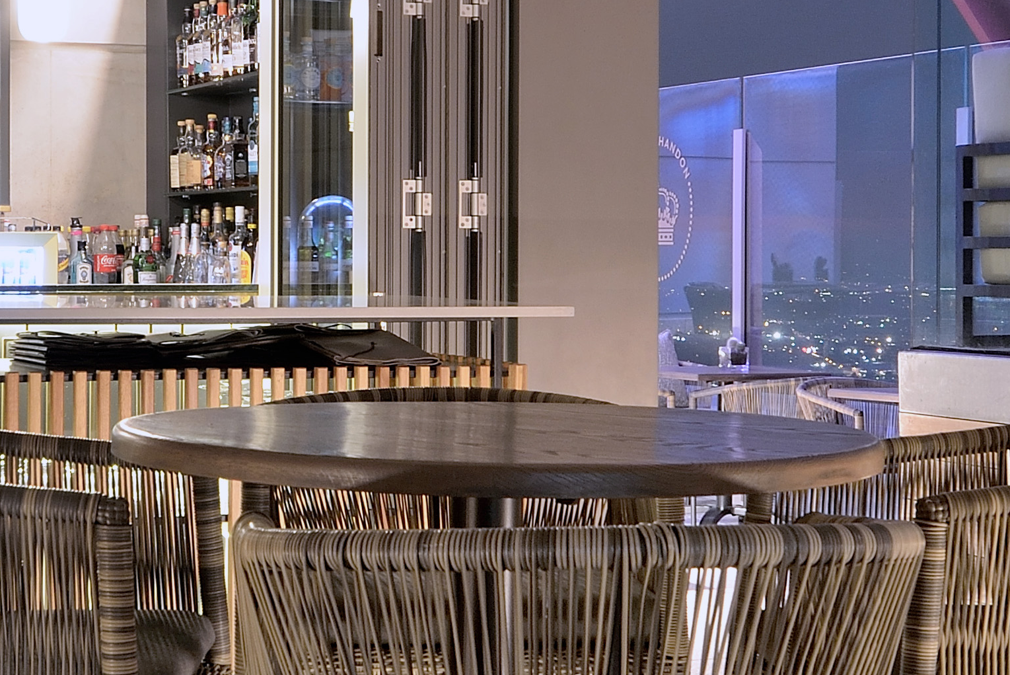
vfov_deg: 17.7
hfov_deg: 26.1
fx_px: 2161
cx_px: 316
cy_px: 272
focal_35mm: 77
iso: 160
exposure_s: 20
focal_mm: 16
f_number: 11
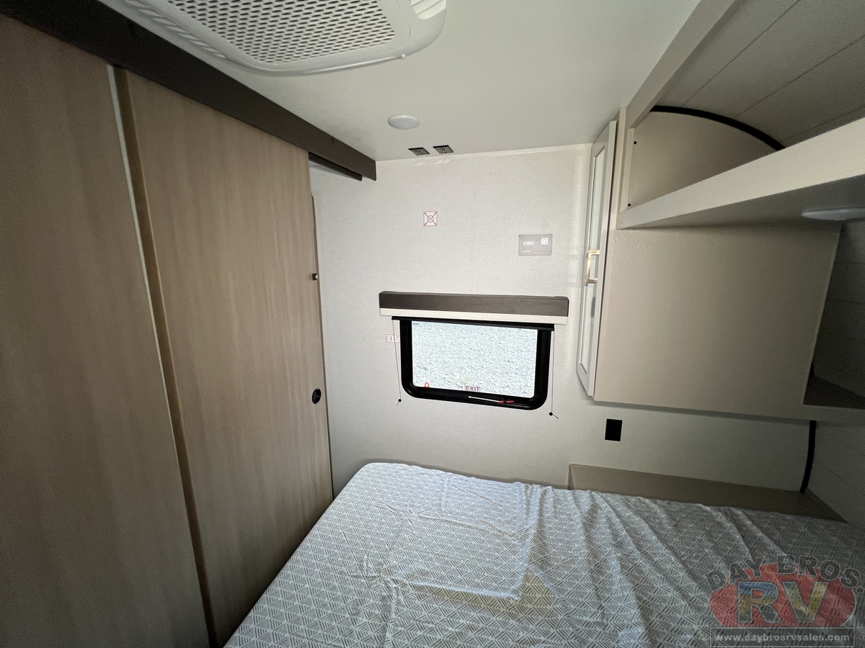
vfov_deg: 89.9
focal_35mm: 13
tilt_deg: -9.6
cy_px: 324
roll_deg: +1.5
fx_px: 325
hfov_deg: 106.2
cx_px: 432
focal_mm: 1.57
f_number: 1.8
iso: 80
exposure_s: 1/99
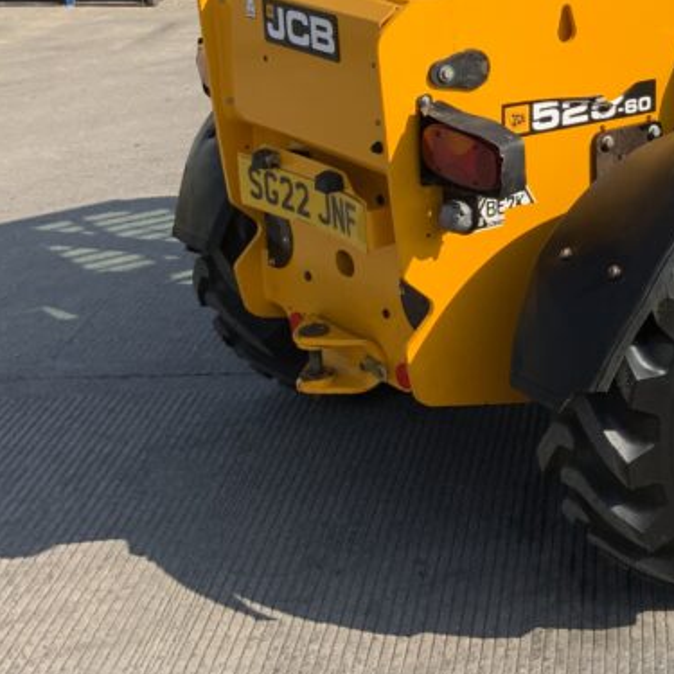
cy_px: 140
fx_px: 1542
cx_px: 913
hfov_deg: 21.8
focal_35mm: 70
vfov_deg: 24.3
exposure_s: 1/1675
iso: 16
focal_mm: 3
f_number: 1.8
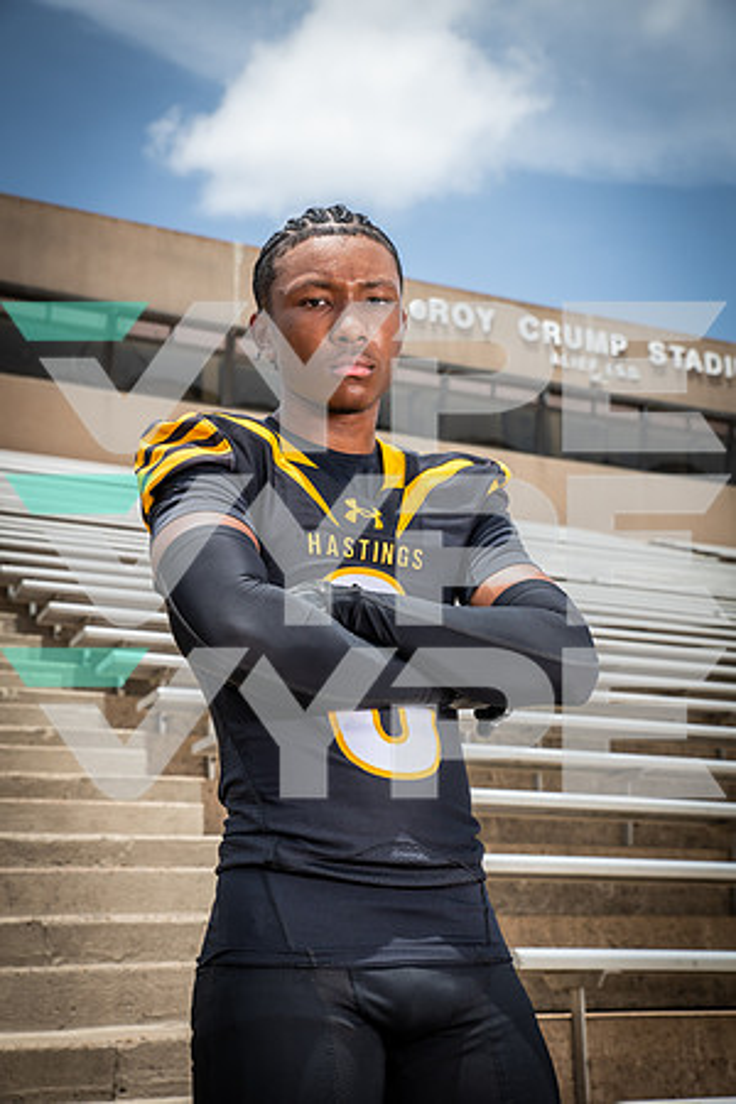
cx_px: 368
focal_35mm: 50
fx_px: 1533
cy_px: 552
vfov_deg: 39.6
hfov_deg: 27.0
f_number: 7.1
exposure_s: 1/500
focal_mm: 50
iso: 100
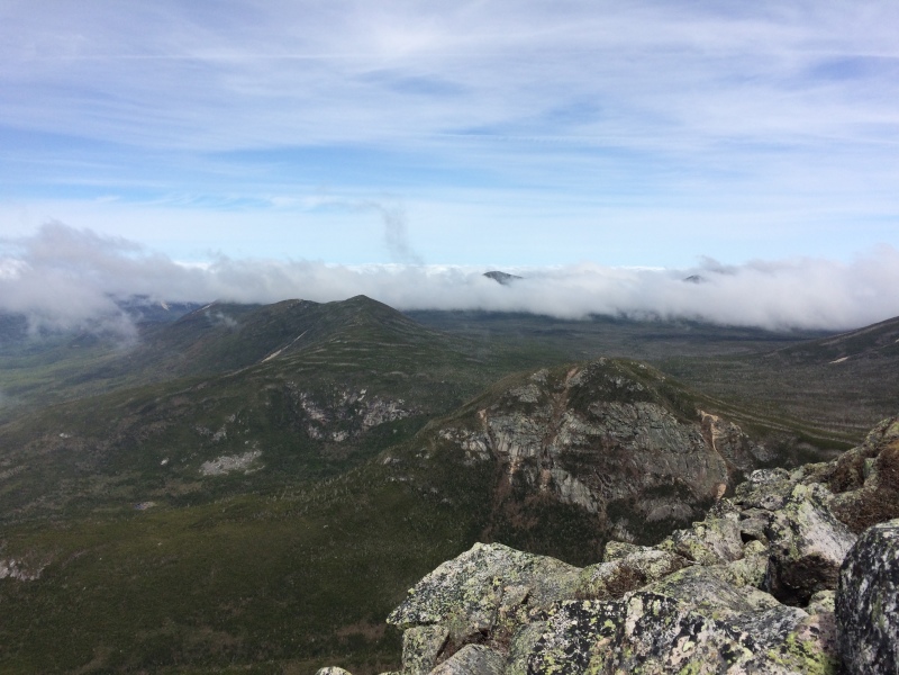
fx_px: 753
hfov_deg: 61.7
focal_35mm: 29
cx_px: 450
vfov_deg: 48.2
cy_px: 338
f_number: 2.2
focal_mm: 4.15
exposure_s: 1/3165
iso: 32
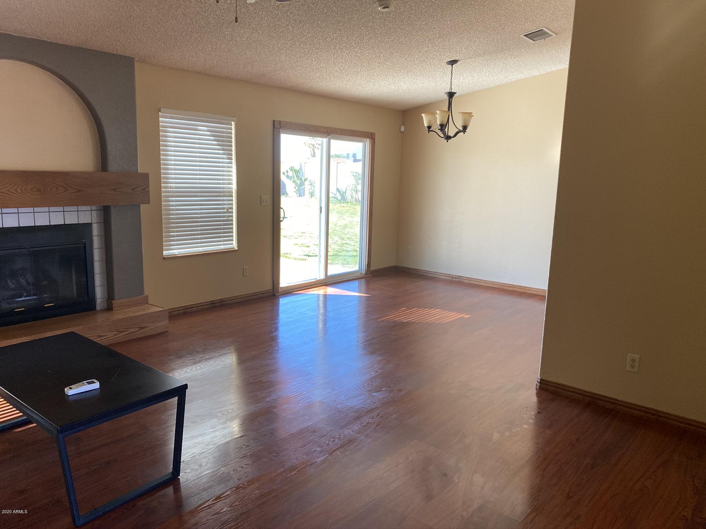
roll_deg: -1.7
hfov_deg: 67.3
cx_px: 353
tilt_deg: -9.0
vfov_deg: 53.1
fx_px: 530
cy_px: 264
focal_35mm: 26
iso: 100
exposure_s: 1/121
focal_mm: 4.25
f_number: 1.8
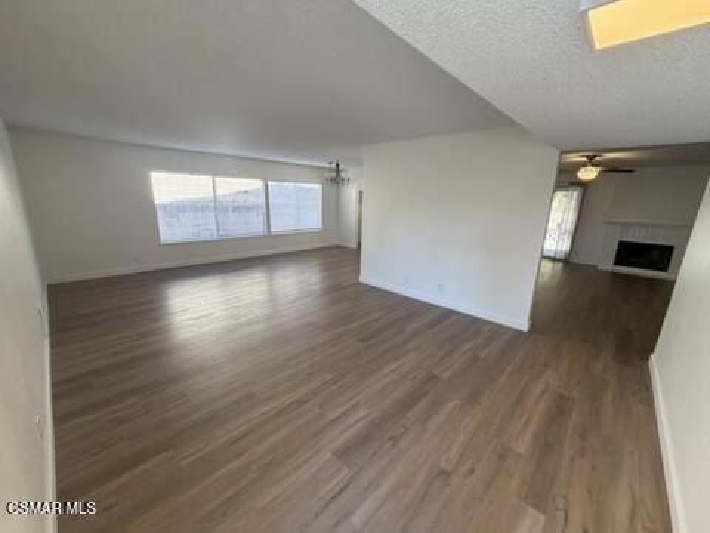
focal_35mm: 14
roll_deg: -1.4
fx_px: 287
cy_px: 266
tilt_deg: -12.9
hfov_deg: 102.1
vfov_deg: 85.7
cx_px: 355
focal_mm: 2.22
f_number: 2.2
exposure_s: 1/121
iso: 200
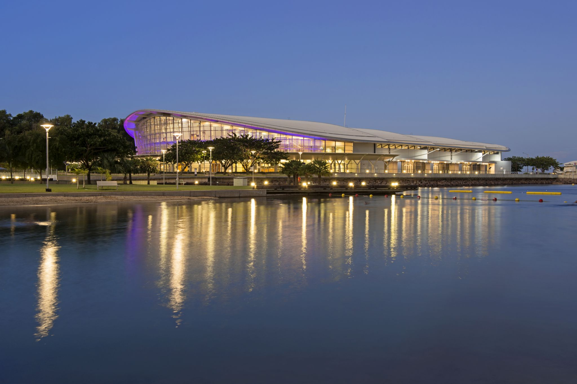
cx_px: 288
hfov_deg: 48.5
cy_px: 192
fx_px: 641
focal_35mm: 40
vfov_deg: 33.4
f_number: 11
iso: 100
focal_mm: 40
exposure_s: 5
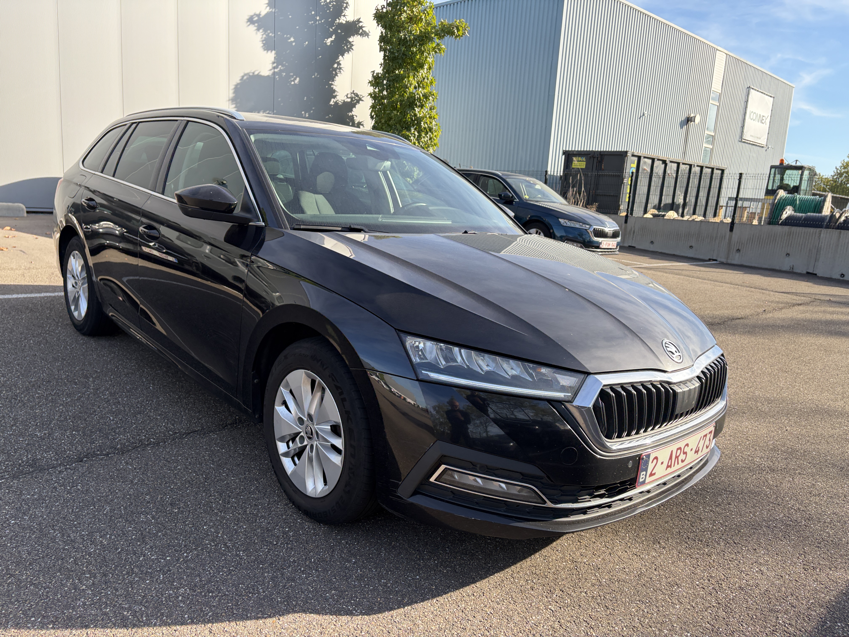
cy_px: 318
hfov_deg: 67.3
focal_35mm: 26
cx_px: 424
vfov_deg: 53.1
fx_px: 638
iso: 50
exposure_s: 1/920
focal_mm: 5.96
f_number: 1.6
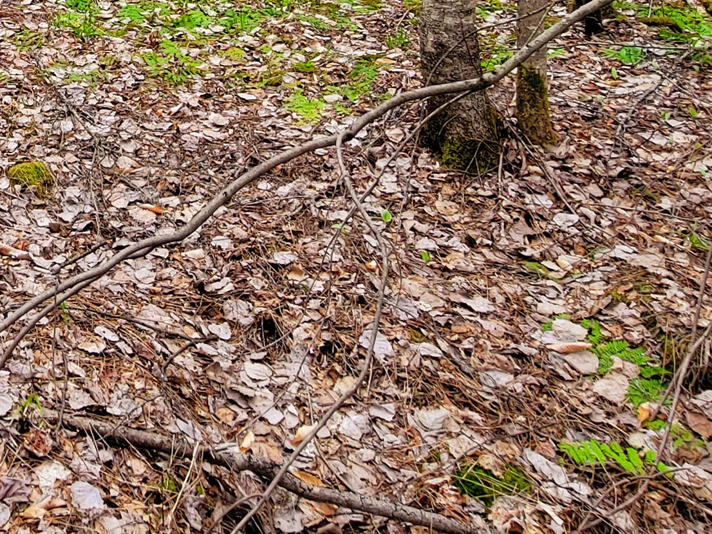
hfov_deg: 34.2
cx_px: -98
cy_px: -197
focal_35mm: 47
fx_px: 967
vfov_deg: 25.6
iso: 50
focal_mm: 2.2
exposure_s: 1/150
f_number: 2.2
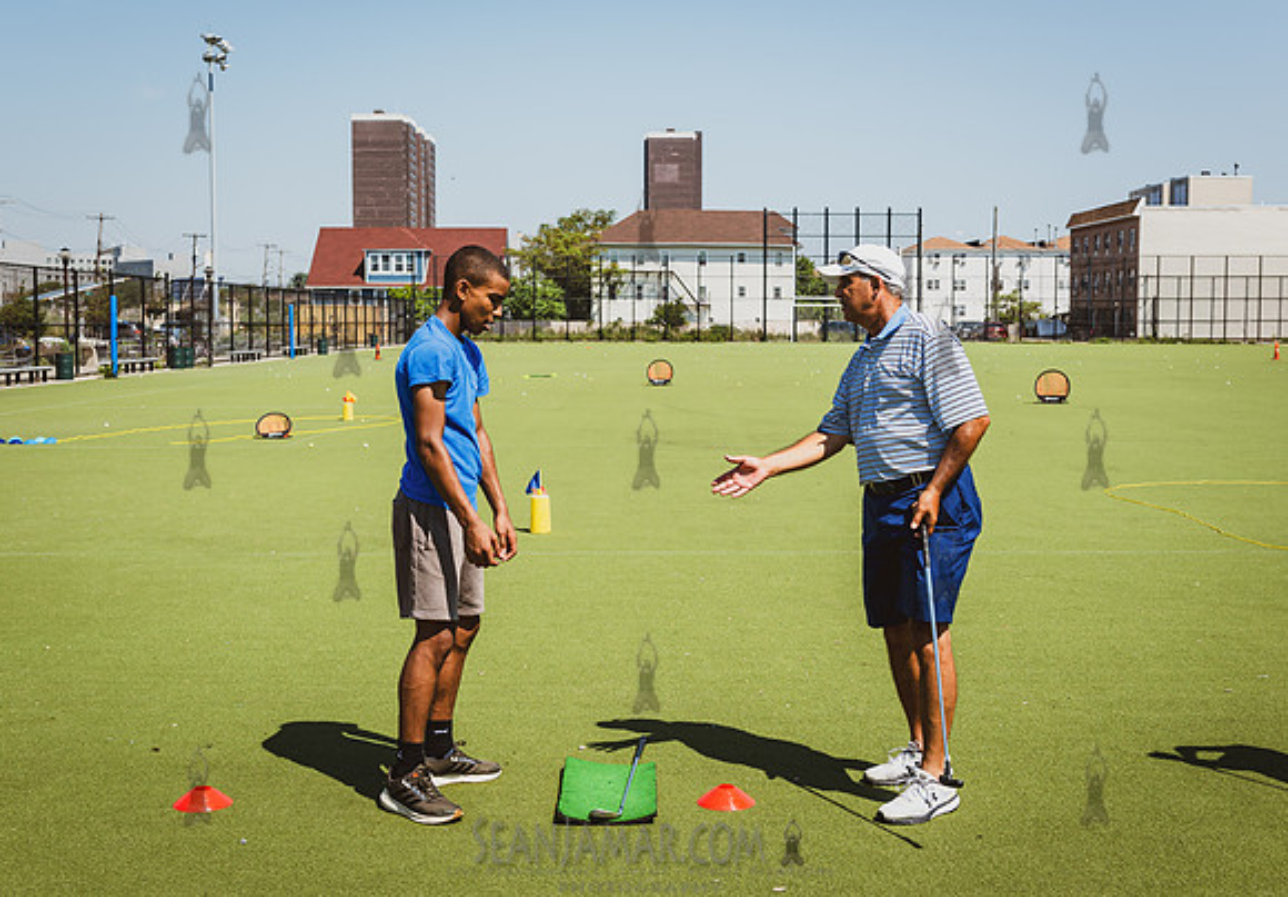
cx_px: 624
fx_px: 1584
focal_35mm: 44
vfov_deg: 31.6
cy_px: 436
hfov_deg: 44.2
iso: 100
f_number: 5
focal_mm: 40
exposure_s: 1/800
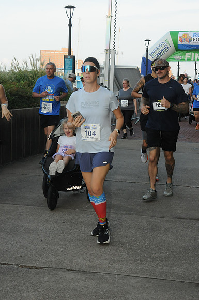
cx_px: 100
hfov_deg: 18.9
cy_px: 150
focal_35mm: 72
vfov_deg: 28.1
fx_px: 599
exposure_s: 1/250
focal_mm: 48
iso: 800
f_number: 14
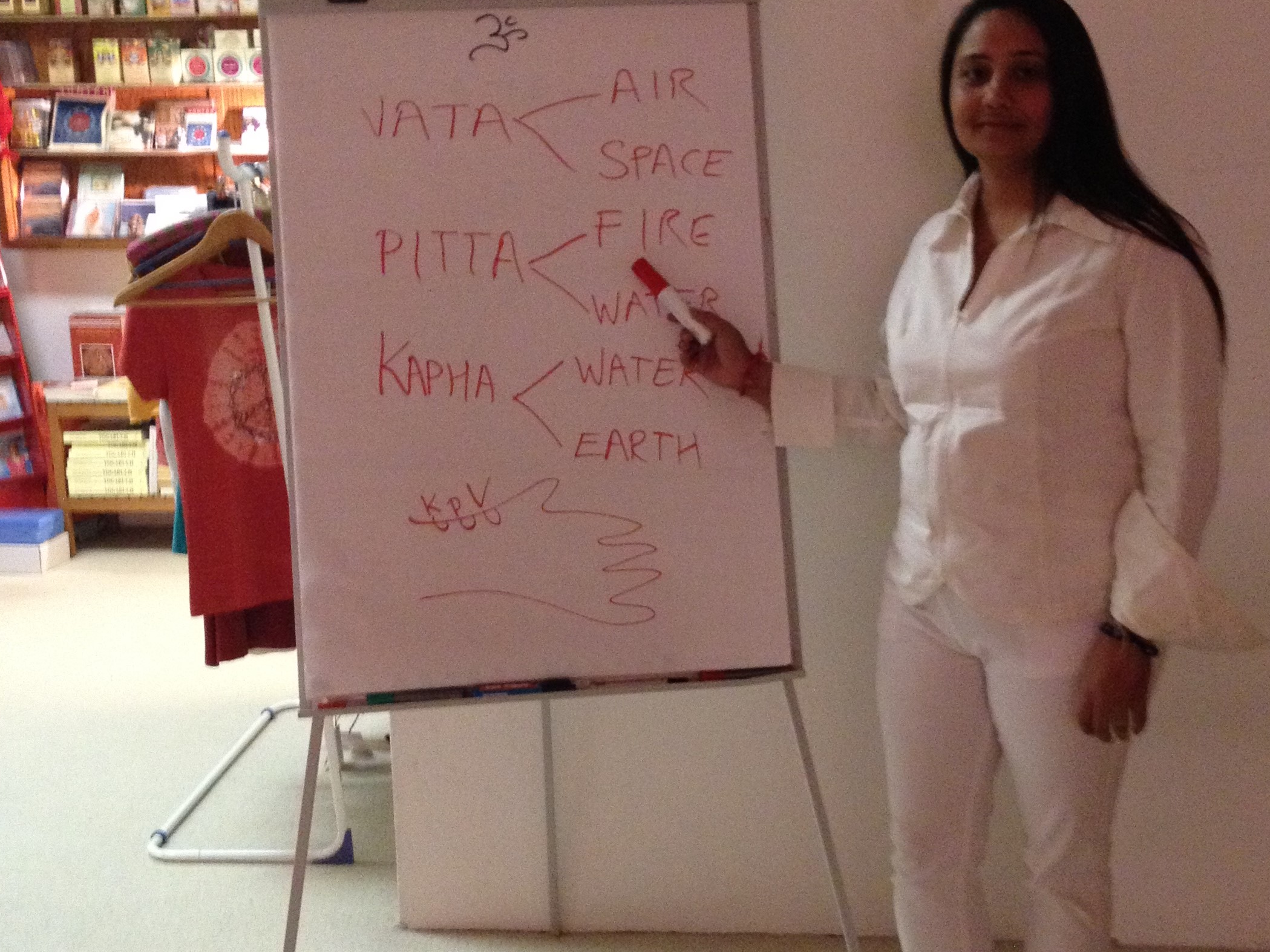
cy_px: 353
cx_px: 635
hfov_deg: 40.4
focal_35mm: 47
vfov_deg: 30.7
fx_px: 1724
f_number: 2.4
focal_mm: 4.28
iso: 320
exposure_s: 1/20
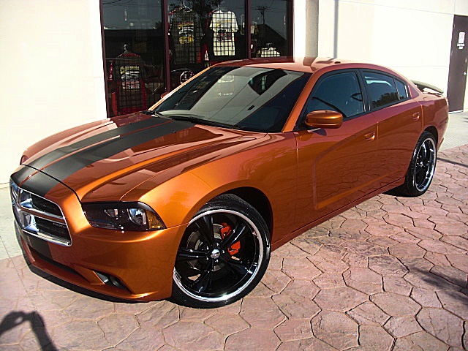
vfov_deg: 39.7
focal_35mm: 36
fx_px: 487
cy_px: 176
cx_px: 234
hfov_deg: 51.4
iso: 50
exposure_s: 1/1000
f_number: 2.8
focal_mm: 6.3
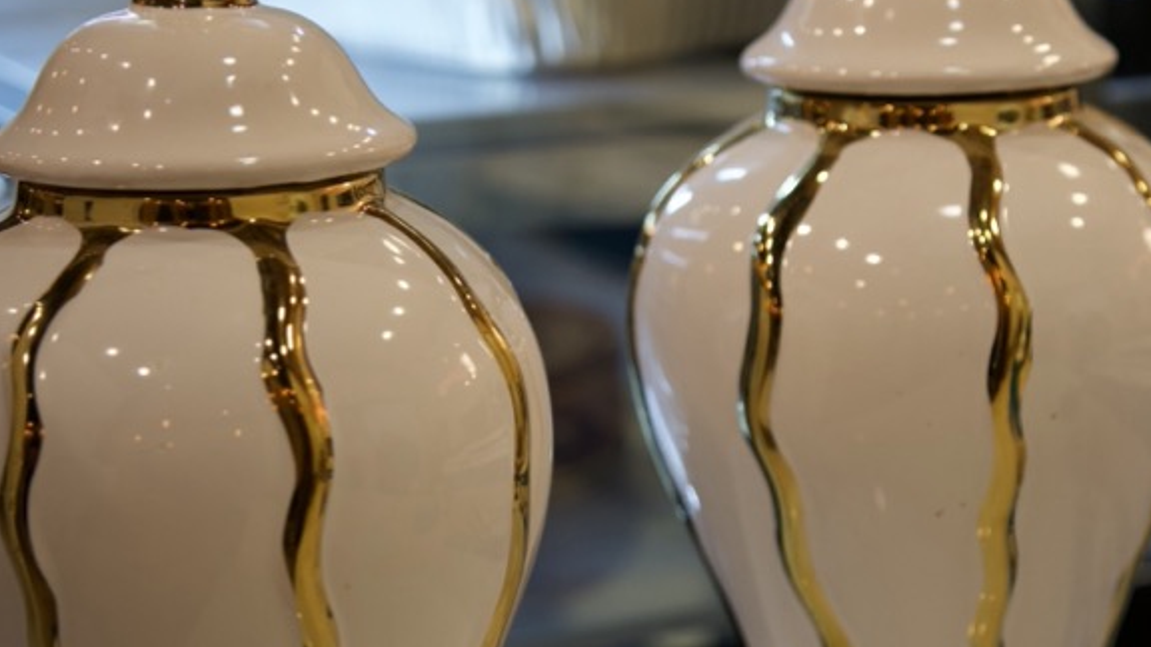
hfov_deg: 18.8
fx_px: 3479
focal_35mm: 114
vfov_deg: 10.6
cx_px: 612
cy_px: 455
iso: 500
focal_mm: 49
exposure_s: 1/250
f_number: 2.8
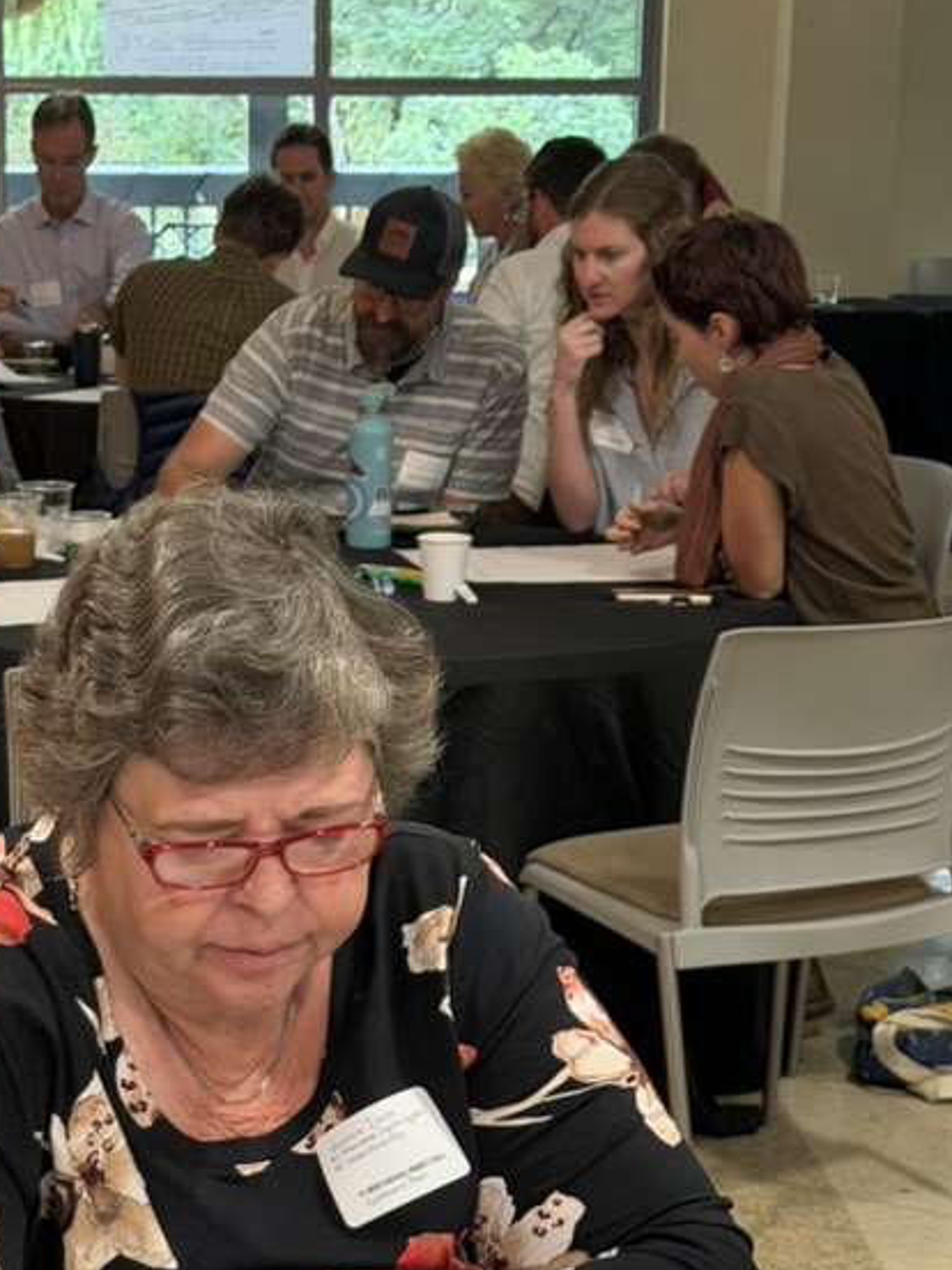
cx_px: 262
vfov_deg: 21.7
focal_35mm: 89
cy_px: 1058
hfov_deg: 16.5
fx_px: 3264
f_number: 1.78
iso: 200
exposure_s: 1/60
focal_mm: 6.76
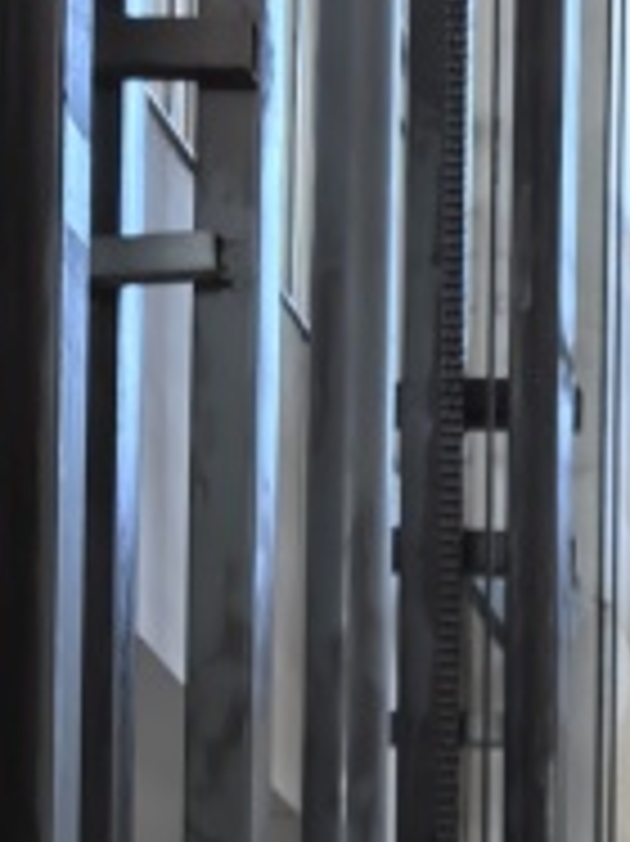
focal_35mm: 154
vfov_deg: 10.5
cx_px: 1584
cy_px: 2191
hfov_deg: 8.6
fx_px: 3741
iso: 80
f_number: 1.4
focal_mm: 6.98
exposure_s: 1/100
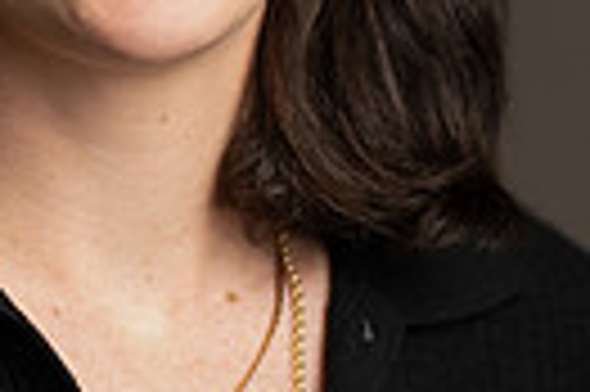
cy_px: 149
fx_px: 6073
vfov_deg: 3.7
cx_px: 113
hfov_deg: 5.6
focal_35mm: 371
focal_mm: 108
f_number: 2.8
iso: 320
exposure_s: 1/200
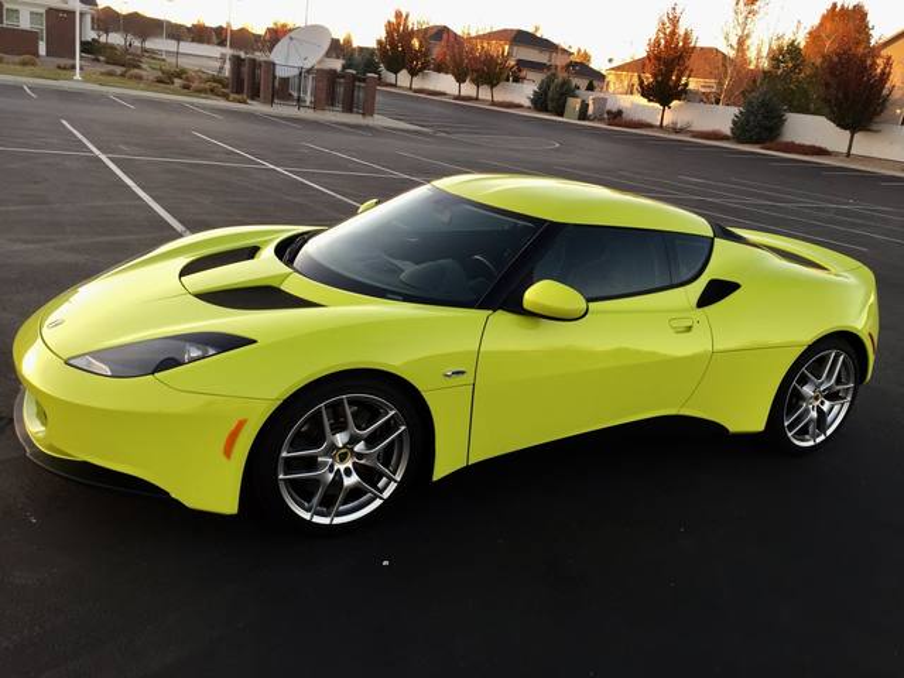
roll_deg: -8.4
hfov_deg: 61.7
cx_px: 452
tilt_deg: -17.0
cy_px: 339
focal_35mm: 29
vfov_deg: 48.2
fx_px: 757
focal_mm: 4.15
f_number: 2.2
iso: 50
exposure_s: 1/120
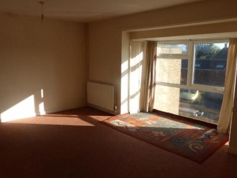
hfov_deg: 63.4
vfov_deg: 49.7
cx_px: 121
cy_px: 85
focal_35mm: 28
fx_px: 192
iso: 100
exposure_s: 1/200
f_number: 4
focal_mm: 4.3
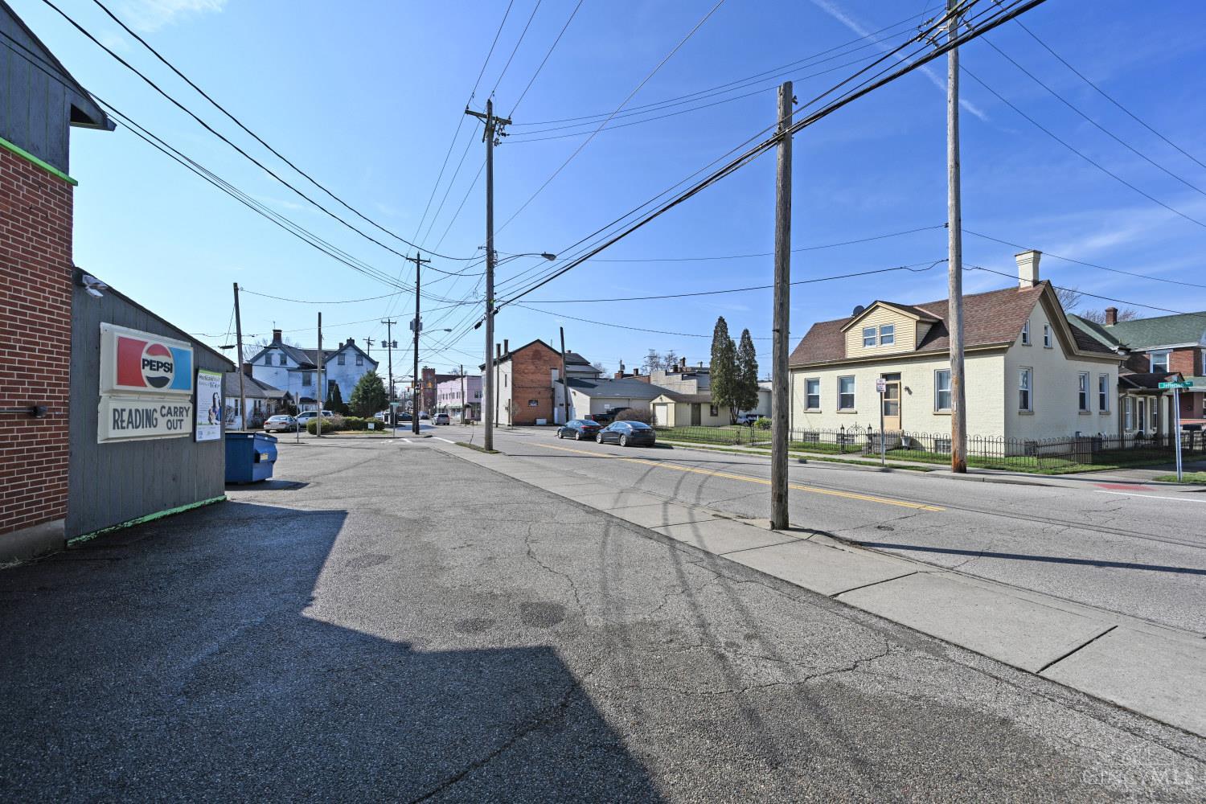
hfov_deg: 104.3
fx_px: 469
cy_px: 402
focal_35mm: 14
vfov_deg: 81.2
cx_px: 603
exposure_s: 1/500
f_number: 8
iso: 100
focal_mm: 14
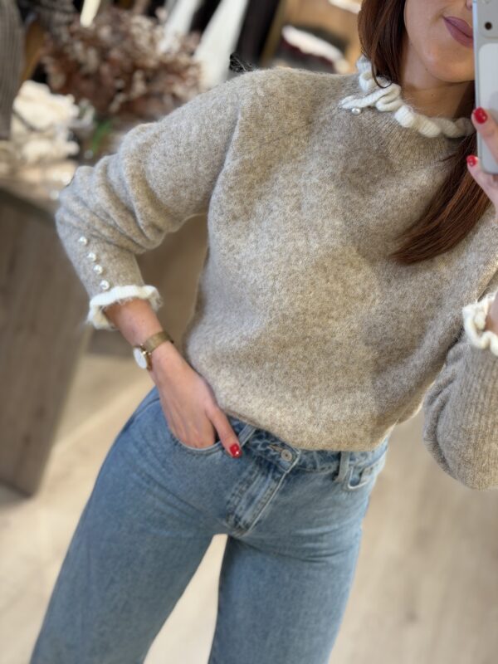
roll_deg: -22.0
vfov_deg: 39.7
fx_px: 921
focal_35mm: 48
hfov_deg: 30.3
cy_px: 332
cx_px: 249
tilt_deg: -23.6
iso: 80
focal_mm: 6.76
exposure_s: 1/121
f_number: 1.78
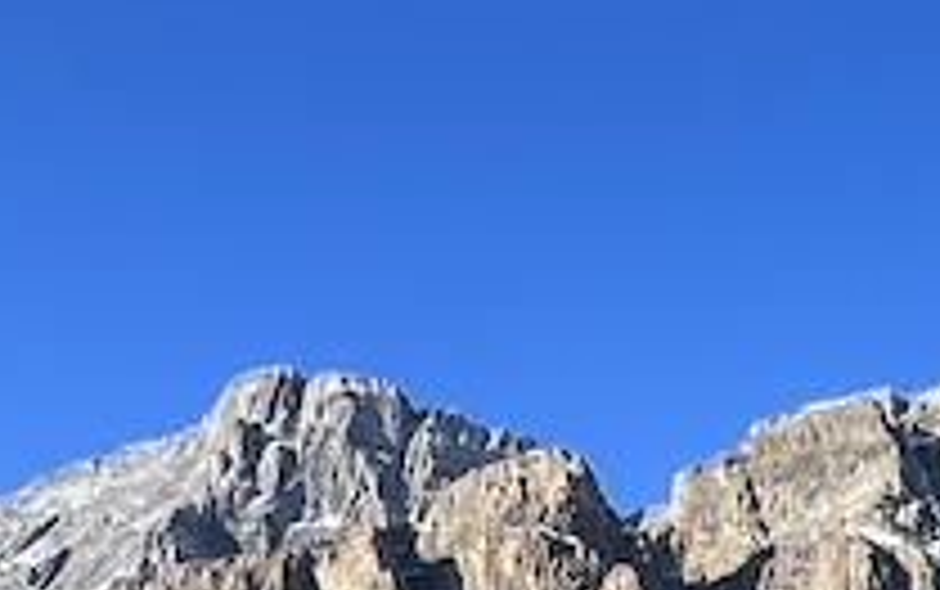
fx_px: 2025
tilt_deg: +3.1
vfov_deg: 14.1
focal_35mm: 79
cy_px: 1144
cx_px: 1061
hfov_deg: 24.2
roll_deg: -1.3
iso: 32
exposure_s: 1/626
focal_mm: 1.57
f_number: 1.8
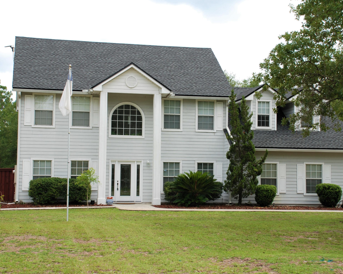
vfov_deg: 23.5
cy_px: 136
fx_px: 660
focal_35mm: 65
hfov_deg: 29.1
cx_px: 173
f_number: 7.1
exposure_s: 1/200
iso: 100
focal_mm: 38
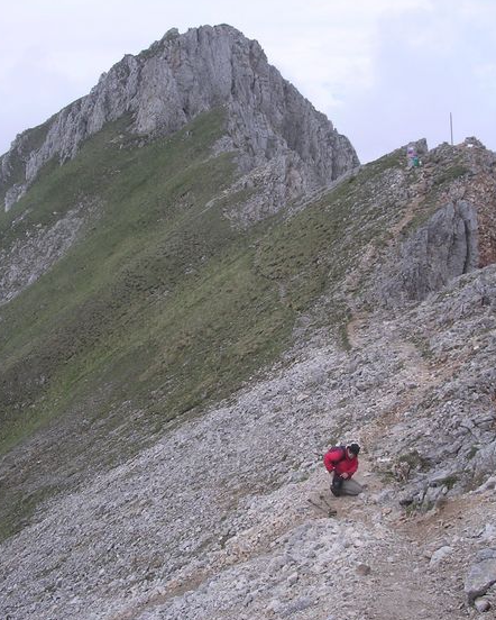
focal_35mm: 43
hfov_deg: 34.9
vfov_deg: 42.8
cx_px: 256
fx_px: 789
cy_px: 274
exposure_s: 1/271
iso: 100
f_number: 5.6
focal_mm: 5.8
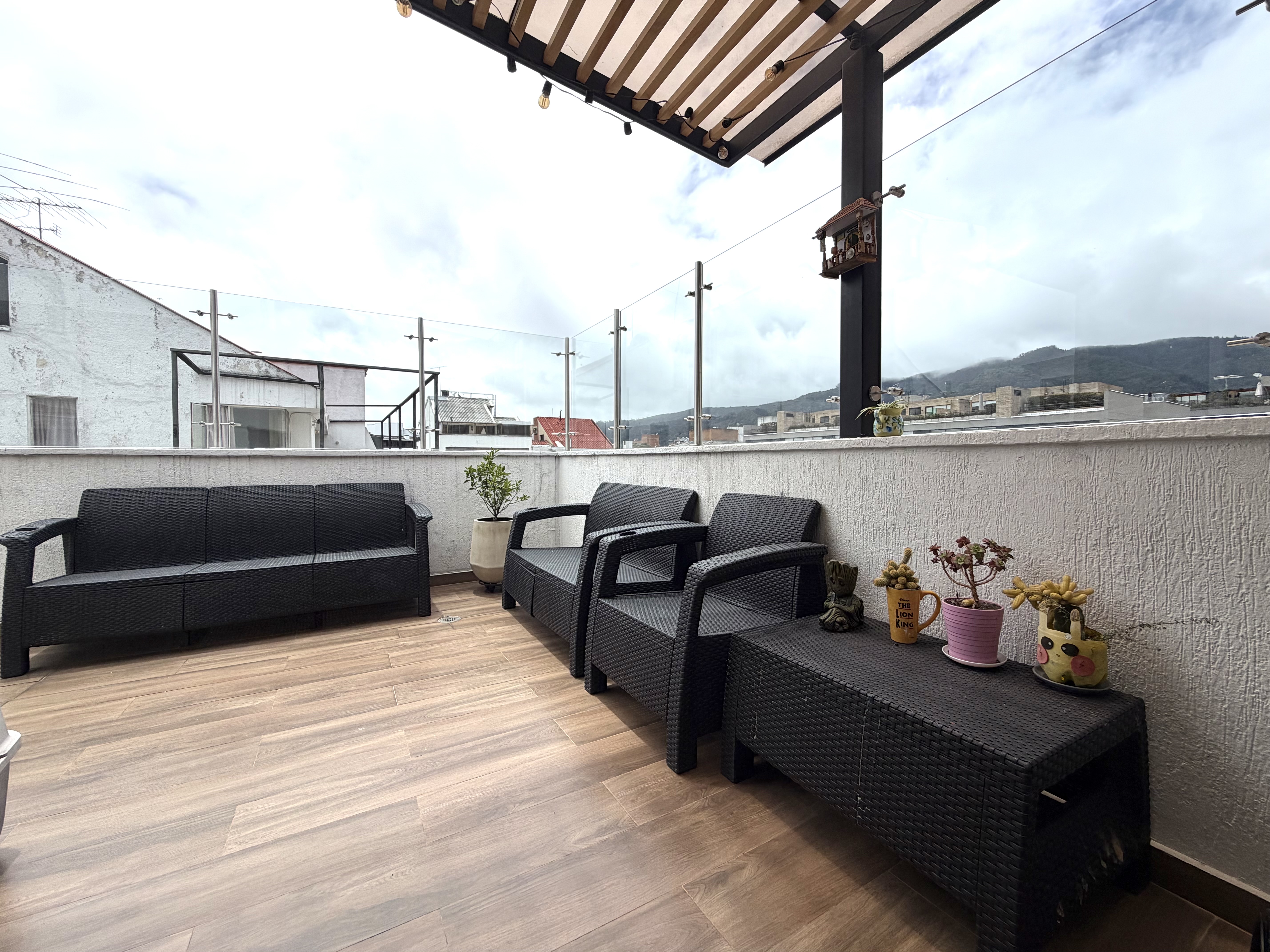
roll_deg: +0.9
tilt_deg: -1.0
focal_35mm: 14
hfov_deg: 102.1
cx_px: 635
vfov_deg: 85.7
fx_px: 514
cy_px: 476
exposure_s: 1/1745
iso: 20
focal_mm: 2.22
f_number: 2.2
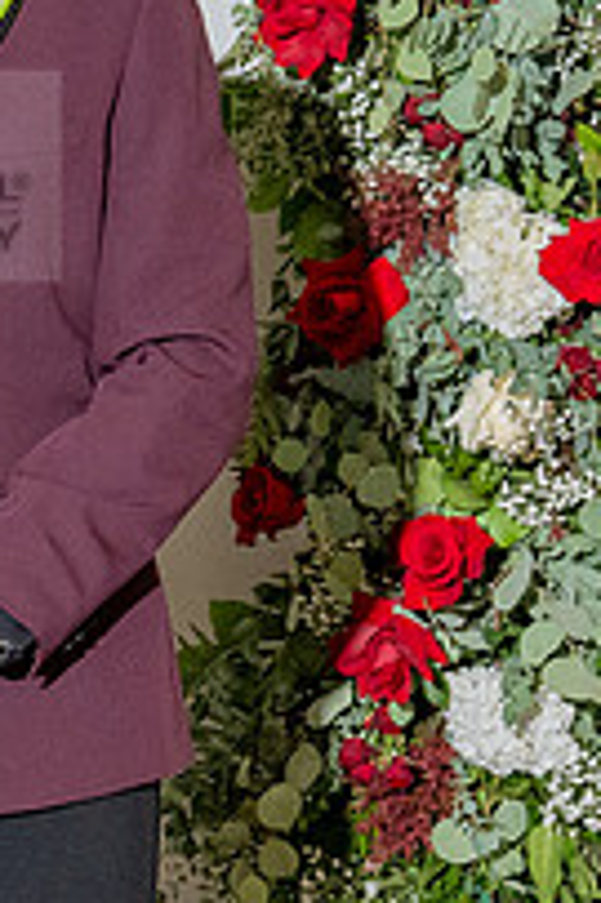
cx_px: -410
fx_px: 4415
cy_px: 473
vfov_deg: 11.7
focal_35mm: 176
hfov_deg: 7.6
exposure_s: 1/200
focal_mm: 29.5
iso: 800
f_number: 5.6
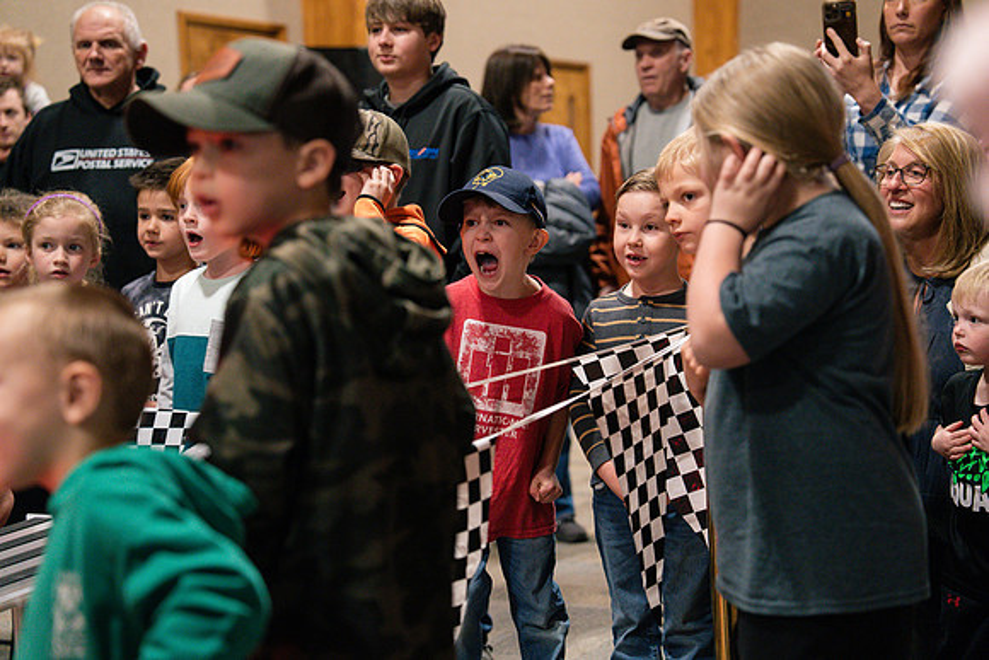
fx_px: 1923
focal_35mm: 70
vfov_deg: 19.5
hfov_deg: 28.8
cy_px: 330
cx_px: 494
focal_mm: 70
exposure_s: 1/320
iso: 2500
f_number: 2.8
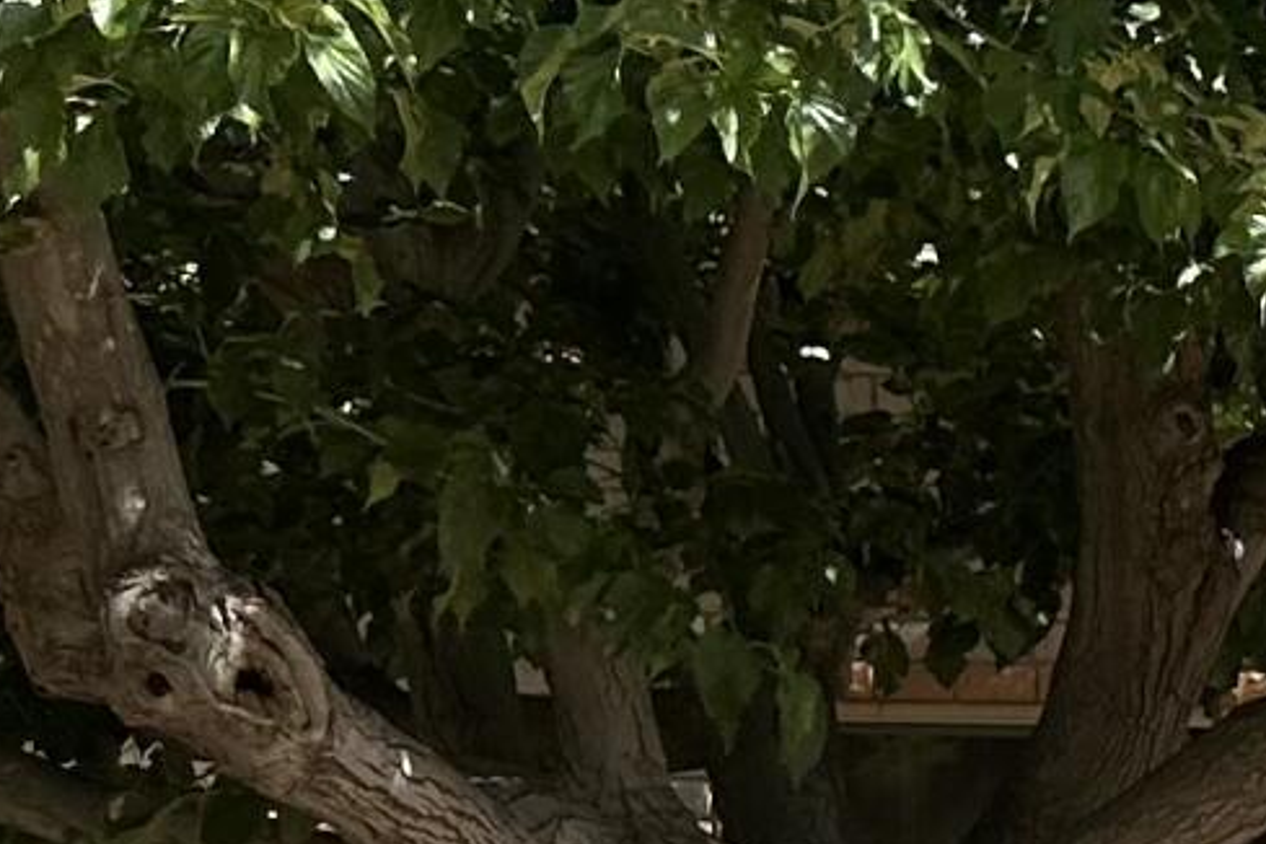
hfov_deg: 9.9
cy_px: 1411
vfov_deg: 8.7
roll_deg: -1.2
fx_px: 5380
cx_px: 3842
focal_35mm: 153
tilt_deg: -0.3
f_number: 1.78
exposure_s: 1/3356
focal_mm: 6.86
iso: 80
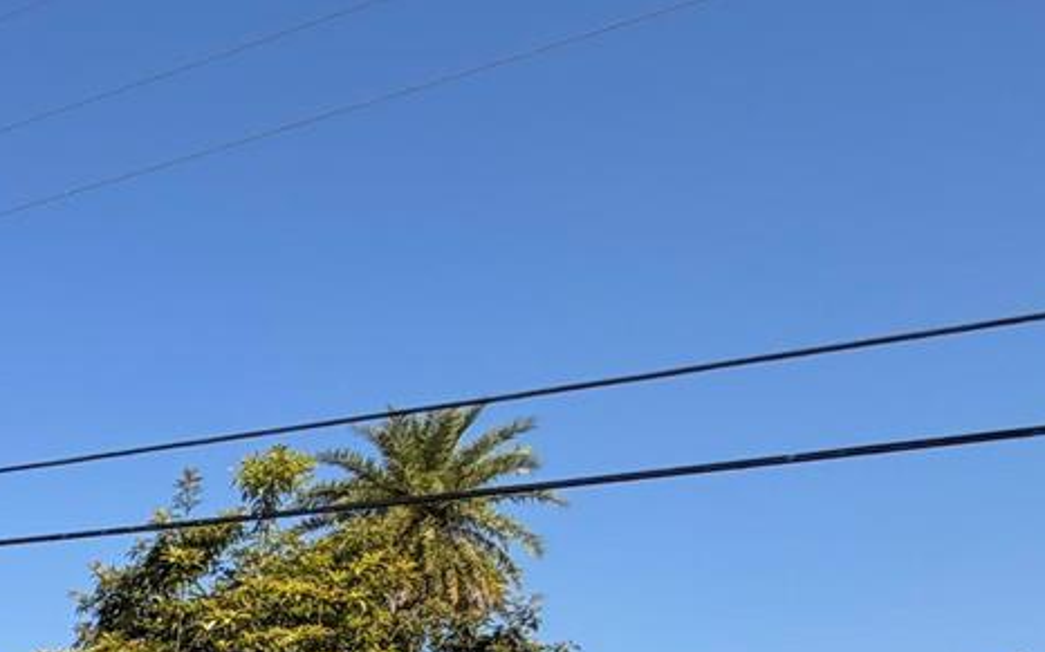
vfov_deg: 19.7
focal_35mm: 51
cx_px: -653
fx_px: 1452
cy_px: 1125
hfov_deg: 25.3
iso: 20
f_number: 2.2
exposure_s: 1/1017
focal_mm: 2.22
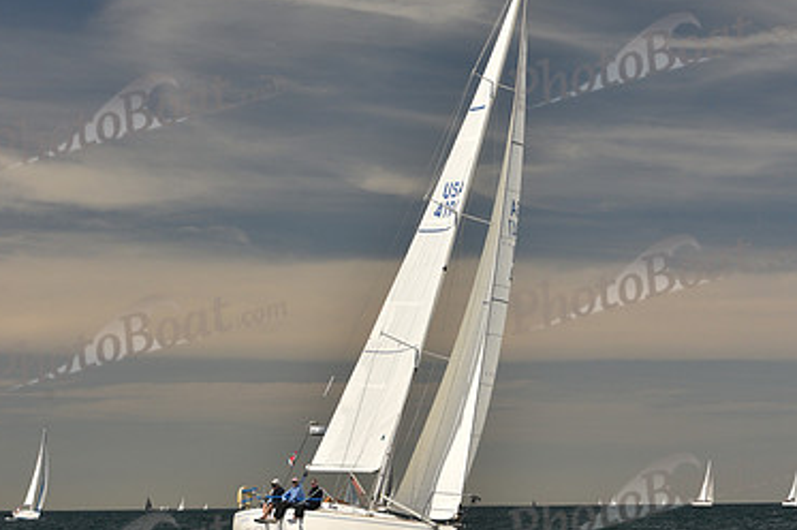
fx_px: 2411
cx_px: 398
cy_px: 199
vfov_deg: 12.5
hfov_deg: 18.8
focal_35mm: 109
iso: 250
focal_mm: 70
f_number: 7.1
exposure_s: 1/640
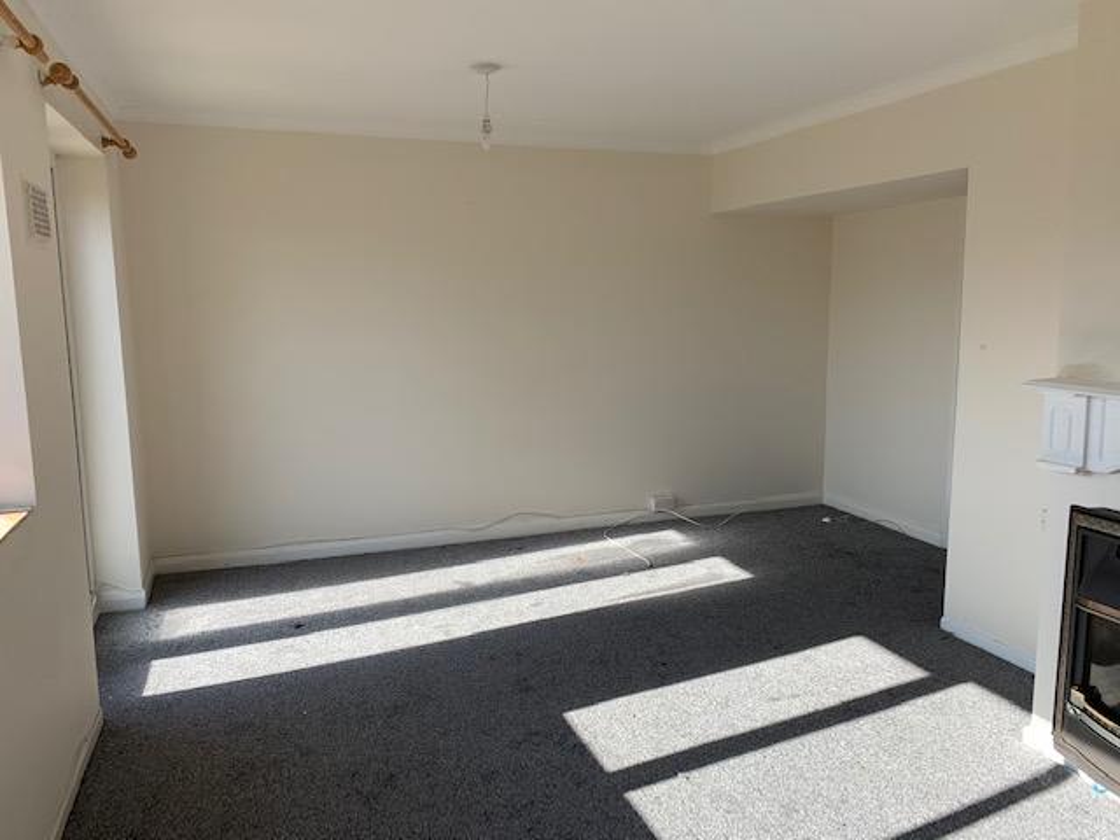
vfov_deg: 53.1
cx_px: 560
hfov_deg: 67.3
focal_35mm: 26
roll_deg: +0.2
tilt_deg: -6.9
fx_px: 841
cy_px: 420
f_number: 1.8
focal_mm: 4.25
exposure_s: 1/463
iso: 25
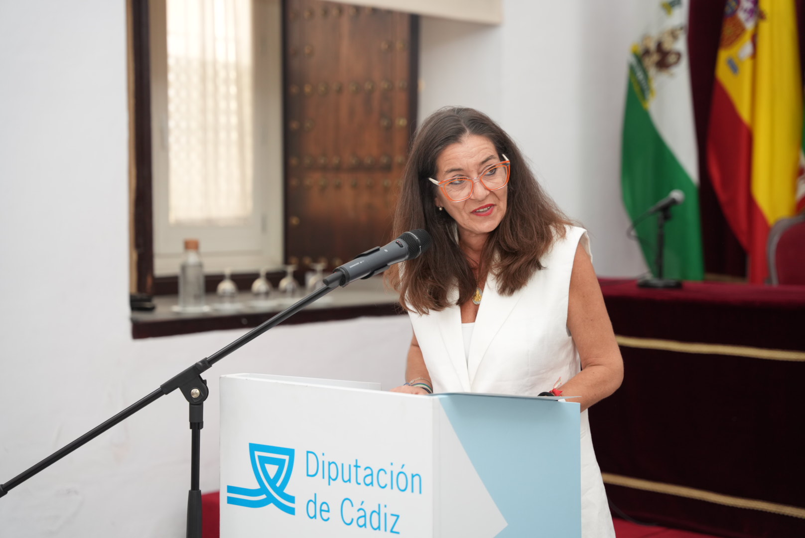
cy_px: 269
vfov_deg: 19.5
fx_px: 1566
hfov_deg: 28.8
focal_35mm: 70
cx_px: 402
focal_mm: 70
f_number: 2.8
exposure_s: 1/160
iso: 800
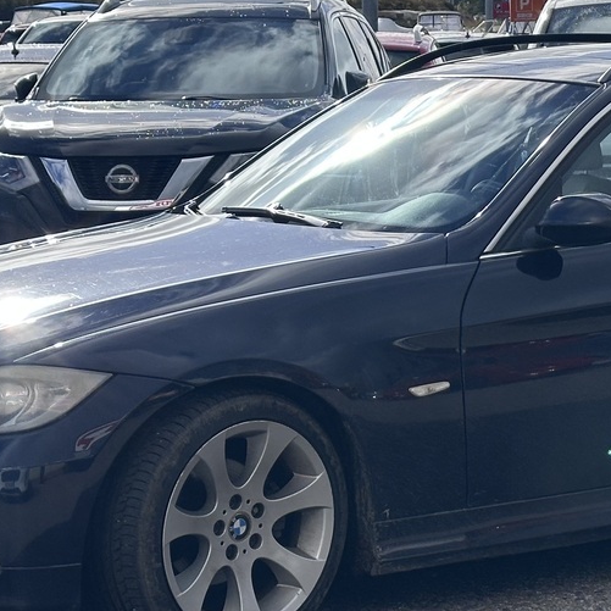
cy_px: 274
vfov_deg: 14.3
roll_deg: -0.1
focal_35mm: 122
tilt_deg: -4.1
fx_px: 2436
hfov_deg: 14.2
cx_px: 479
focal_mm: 6.86
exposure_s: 1/7092
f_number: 1.78
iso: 64
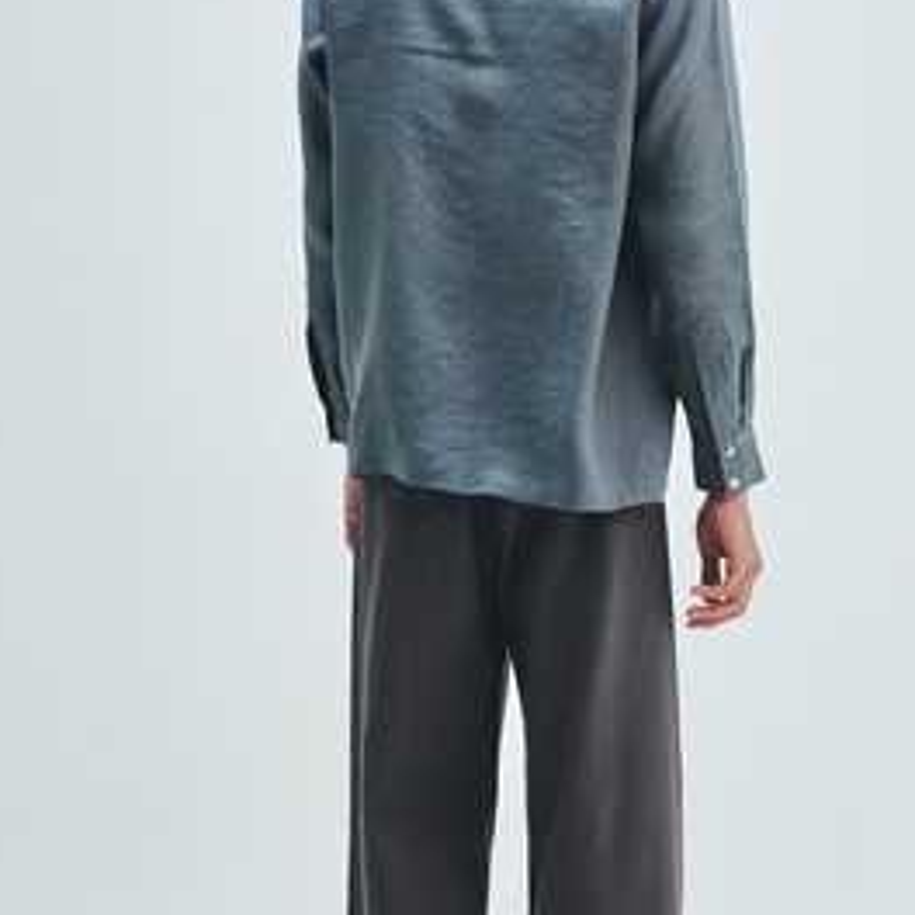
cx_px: 499
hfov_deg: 17.7
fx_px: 2931
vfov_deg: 17.7
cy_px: 442
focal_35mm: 98
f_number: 8
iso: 400
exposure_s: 1/125
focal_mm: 58
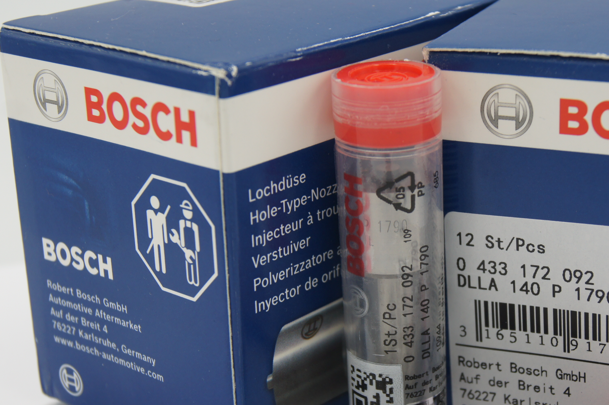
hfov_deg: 25.0
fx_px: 1365
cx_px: 420
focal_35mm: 81
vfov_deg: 16.9
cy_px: 252
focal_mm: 35
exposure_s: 1/125
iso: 200
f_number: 5.6
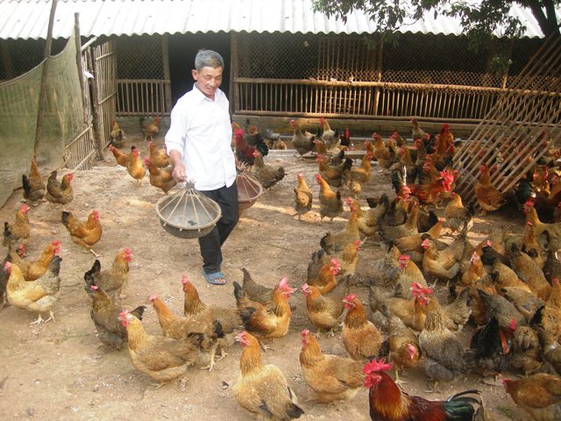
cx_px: 280
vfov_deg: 39.7
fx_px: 583
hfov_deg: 51.4
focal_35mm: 36
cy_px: 210
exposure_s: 1/84.1
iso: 64
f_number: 2.7
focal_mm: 7.5
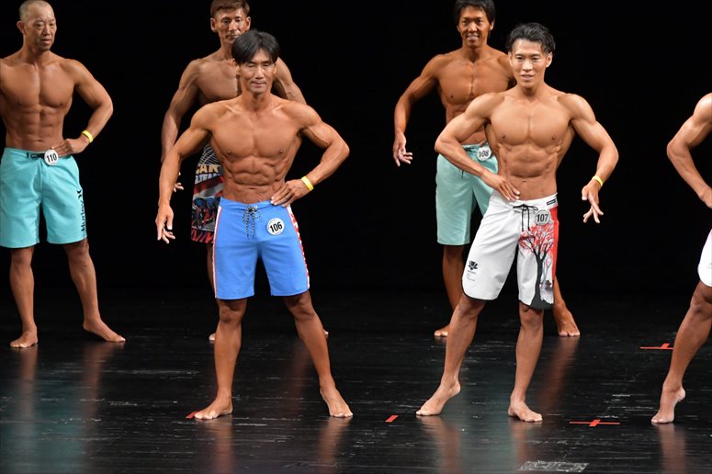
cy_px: 237
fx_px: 5337
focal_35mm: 270
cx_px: 356
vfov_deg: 5.1
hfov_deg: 7.6
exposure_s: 1/400
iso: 3200
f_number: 5.6
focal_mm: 180
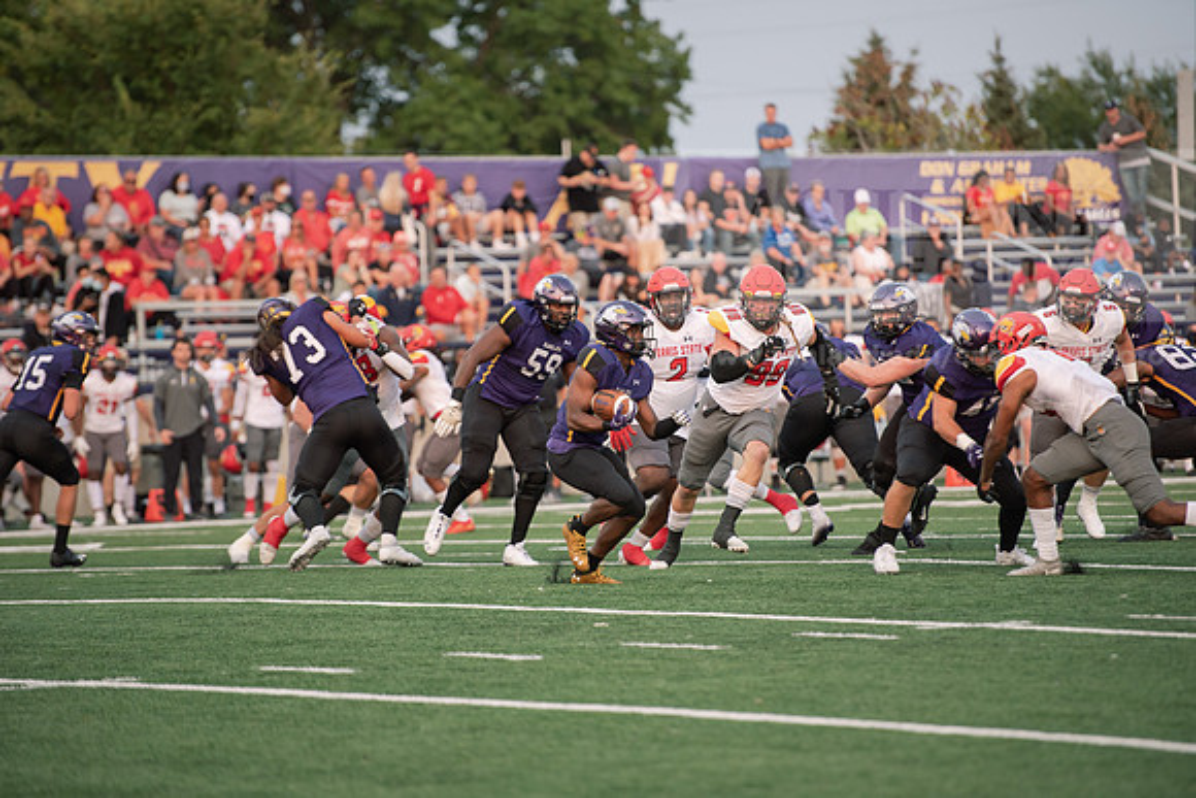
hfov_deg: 10.3
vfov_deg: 6.9
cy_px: 399
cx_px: 598
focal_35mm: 200
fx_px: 6646
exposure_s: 1/800
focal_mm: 200
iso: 640
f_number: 3.2
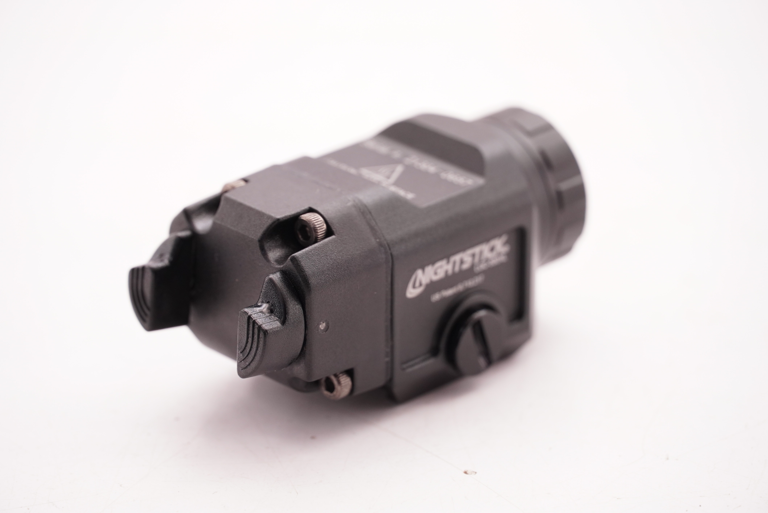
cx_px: 384
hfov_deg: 10.2
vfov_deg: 6.8
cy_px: 256
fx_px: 4322
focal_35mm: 202
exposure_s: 1/125
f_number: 5.6
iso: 640
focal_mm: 135
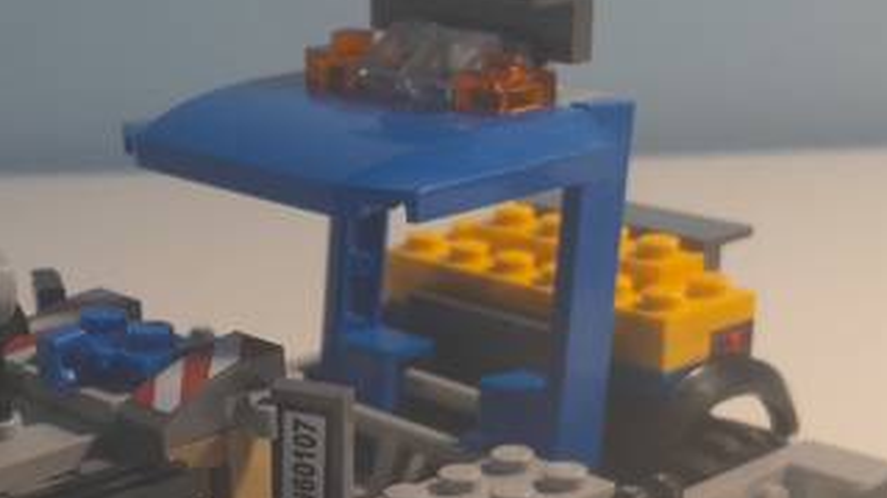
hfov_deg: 26.5
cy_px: 605
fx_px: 1880
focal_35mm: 80
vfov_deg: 14.6
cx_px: 398
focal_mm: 4
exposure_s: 1/50
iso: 64
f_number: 1.8
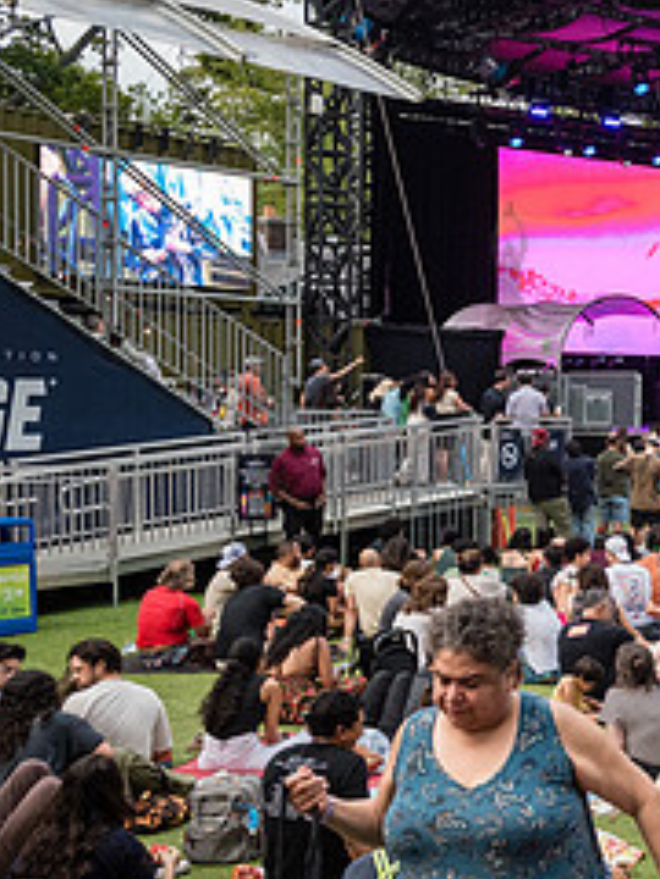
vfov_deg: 29.8
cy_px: 441
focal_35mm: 65
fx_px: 1652
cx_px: 979
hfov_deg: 19.7
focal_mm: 28
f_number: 4
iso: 2000
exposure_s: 1/640
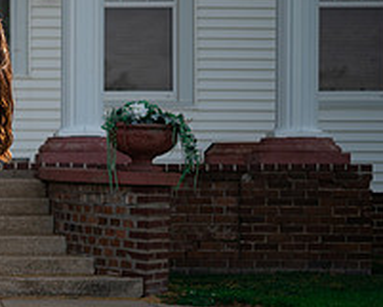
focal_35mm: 172
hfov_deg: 11.0
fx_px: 1951
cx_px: -93
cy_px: 163
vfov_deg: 9.0
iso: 100
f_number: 2.8
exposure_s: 1/800
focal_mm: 60
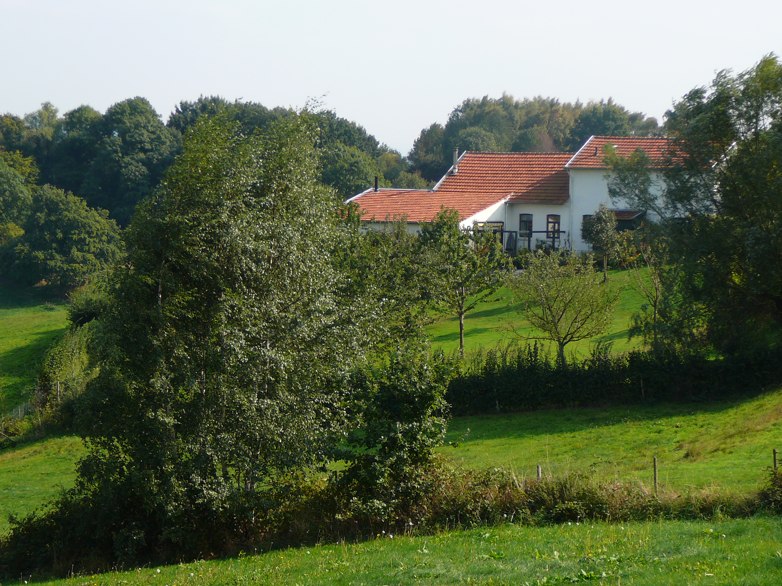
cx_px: 391
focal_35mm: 118
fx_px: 2666
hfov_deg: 16.7
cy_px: 293
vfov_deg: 12.6
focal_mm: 17.6
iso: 80
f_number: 3.9
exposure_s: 1/400
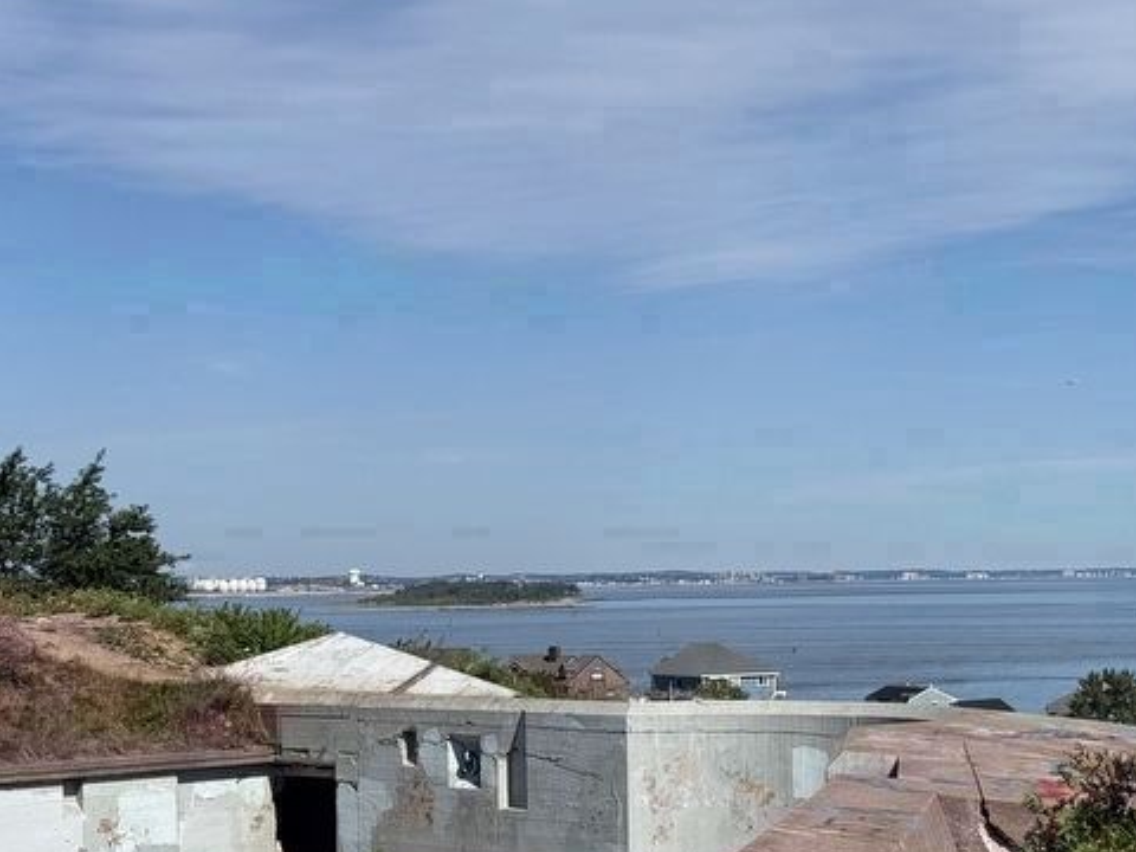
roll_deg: +0.7
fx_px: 2625
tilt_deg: +0.3
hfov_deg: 24.0
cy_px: 608
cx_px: 944
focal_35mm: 80
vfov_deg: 18.3
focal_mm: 6.76
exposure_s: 1/8772
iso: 64
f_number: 1.78
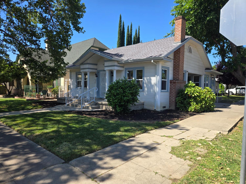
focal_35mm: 23
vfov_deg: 58.9
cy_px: 92
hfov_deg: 73.9
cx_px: 123
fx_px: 163
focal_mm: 5.4
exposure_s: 1/883
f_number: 1.8
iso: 25
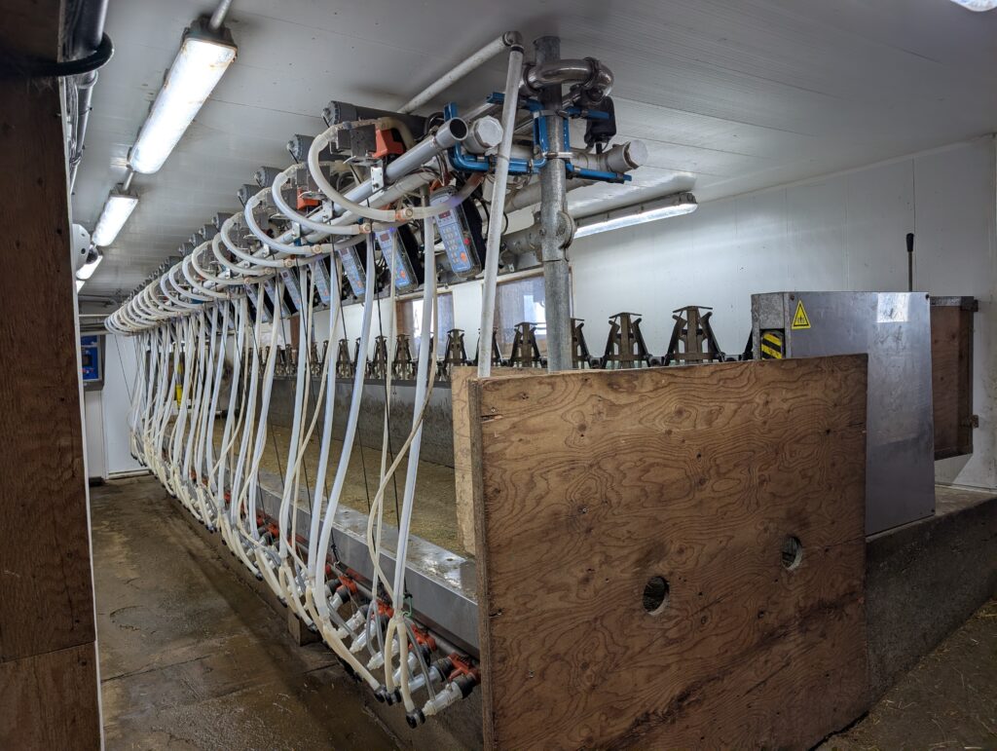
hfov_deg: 71.5
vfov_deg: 56.9
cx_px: 498
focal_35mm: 24
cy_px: 376
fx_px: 692
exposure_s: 1/106
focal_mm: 6.9
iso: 20
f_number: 1.68
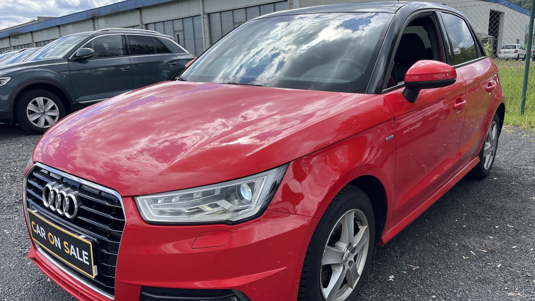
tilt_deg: -15.6
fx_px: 411
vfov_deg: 40.1
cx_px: 267
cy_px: 174
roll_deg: +1.9
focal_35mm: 29
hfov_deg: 66.1
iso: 50
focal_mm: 5.1
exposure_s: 1/1372
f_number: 1.6
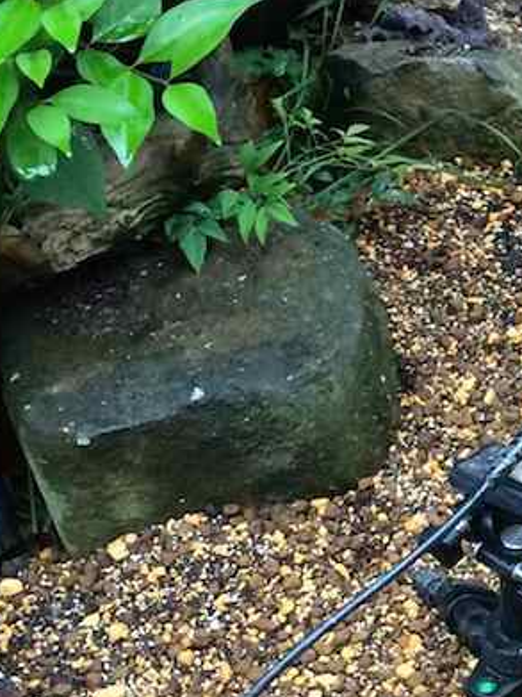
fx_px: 2334
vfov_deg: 17.0
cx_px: 983
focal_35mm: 116
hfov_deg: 11.7
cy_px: 285
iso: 100
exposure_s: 1/30
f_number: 2.2
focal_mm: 4.12
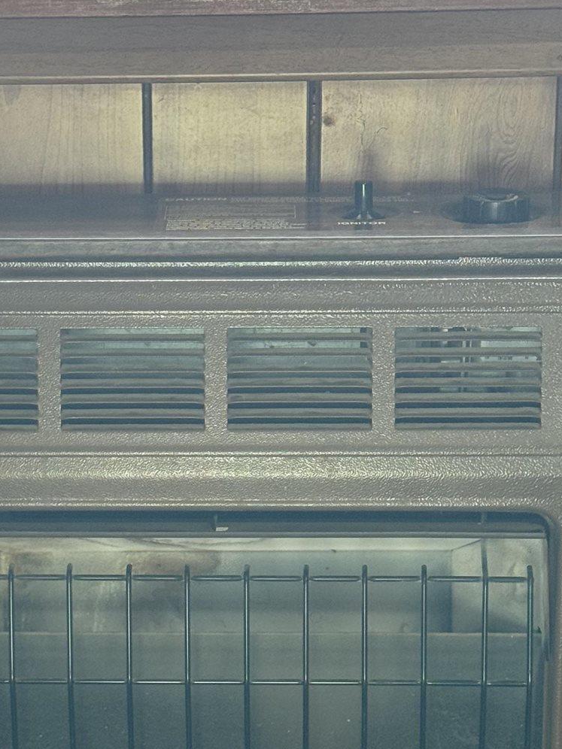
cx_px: 204
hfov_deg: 13.3
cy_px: 552
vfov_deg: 17.6
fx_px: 2403
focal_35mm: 111
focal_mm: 6.76
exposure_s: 1/60
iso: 100
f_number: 1.78
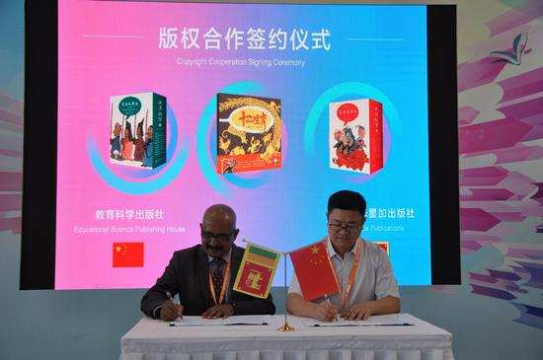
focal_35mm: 42
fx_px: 633
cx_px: 272
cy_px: 180
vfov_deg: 31.8
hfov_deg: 46.5
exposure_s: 1/80
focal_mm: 28
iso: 400
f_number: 4
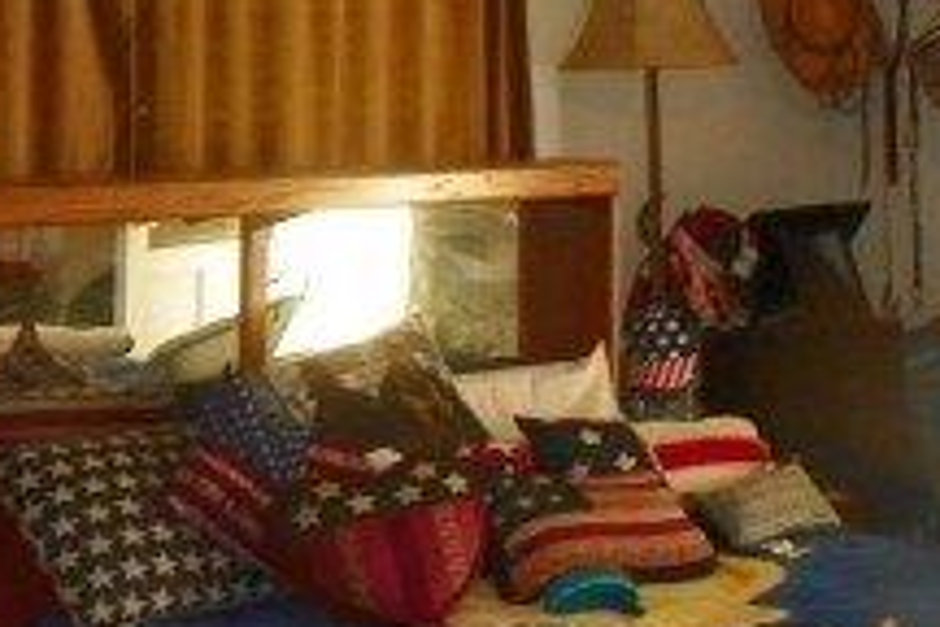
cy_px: -152
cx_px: 779
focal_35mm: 80
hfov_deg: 24.9
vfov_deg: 16.3
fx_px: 2089
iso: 200
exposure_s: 1/30
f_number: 2.8
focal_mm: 4.6
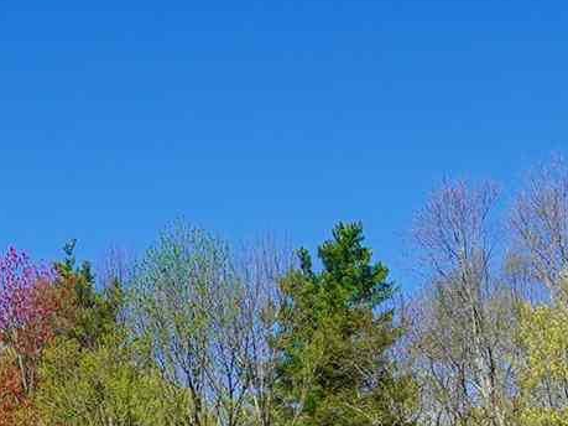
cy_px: 1061
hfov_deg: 17.8
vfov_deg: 11.5
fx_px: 1690
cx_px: 749
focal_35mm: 103
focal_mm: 16
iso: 100
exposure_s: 1/160
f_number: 10
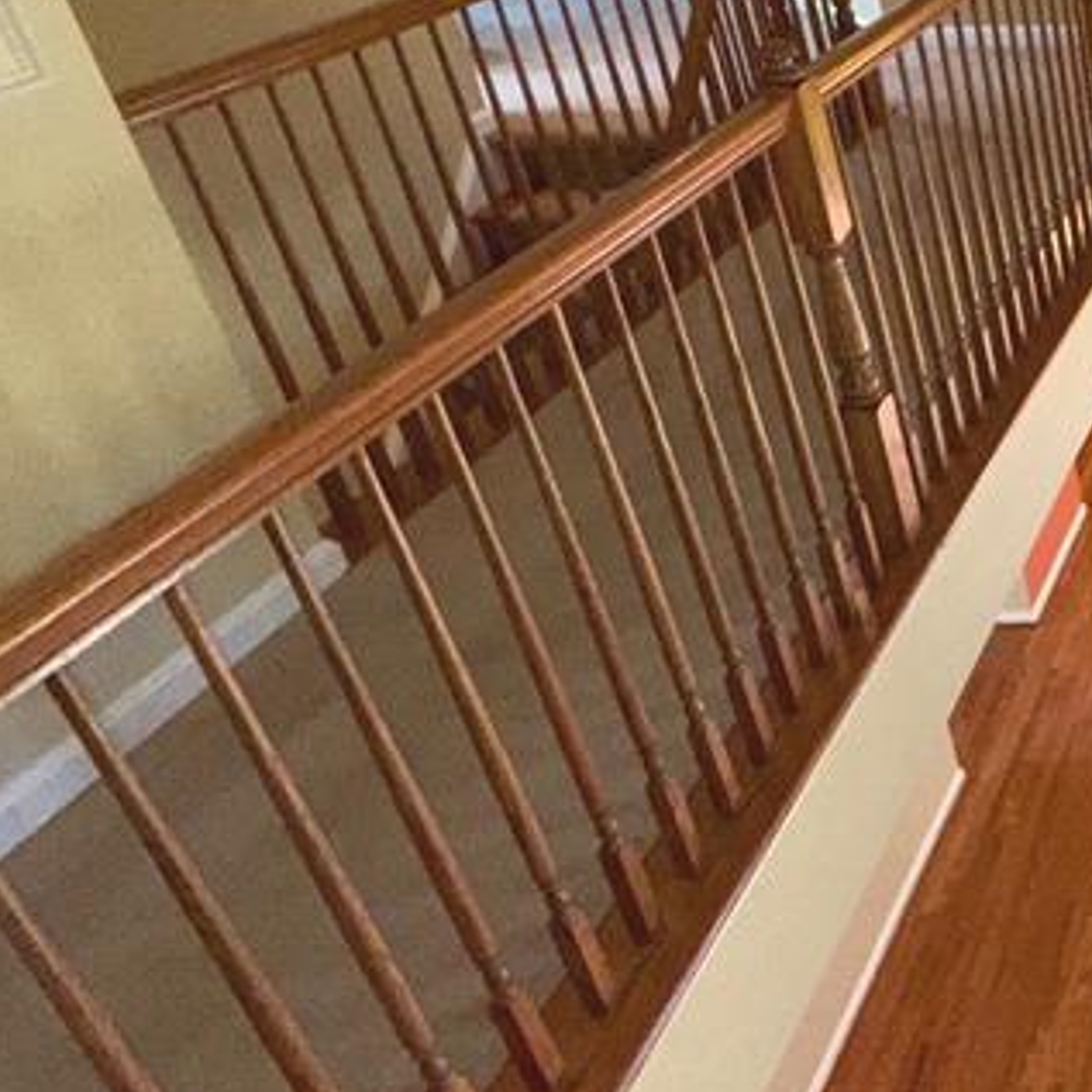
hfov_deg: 30.0
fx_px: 1428
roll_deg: +0.5
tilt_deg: -26.7
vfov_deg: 41.2
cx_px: 1526
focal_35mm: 40
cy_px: 338
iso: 125
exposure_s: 1/98
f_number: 2.2
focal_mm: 2.22
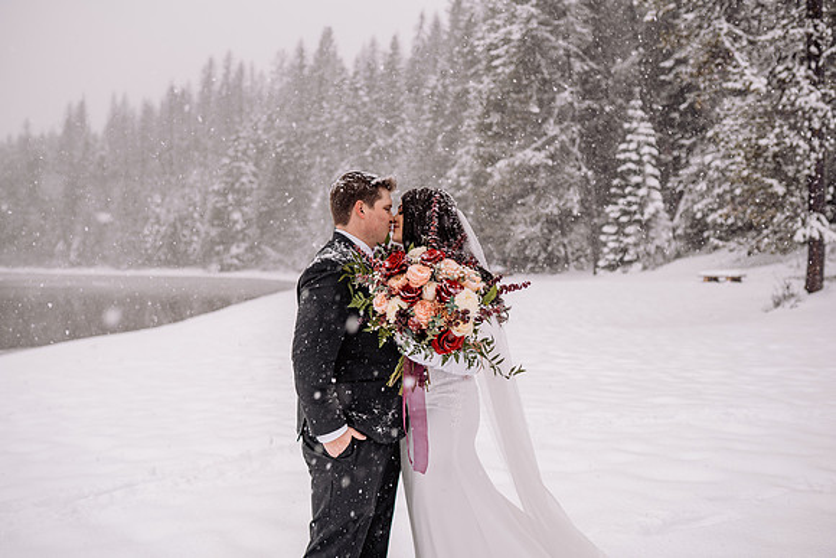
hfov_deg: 53.7
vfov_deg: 37.4
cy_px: 279
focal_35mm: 36
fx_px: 825
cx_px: 418
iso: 100
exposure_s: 1/200
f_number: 2.5
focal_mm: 35
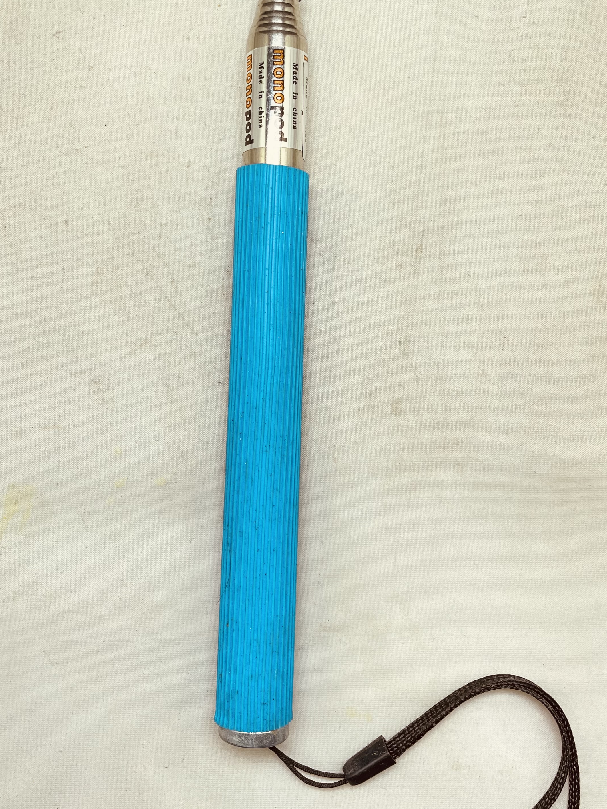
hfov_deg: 38.7
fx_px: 865
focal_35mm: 37
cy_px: 326
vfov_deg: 49.8
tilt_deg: -85.5
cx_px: 307
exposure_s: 1/543
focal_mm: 4.2
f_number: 1.6
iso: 32
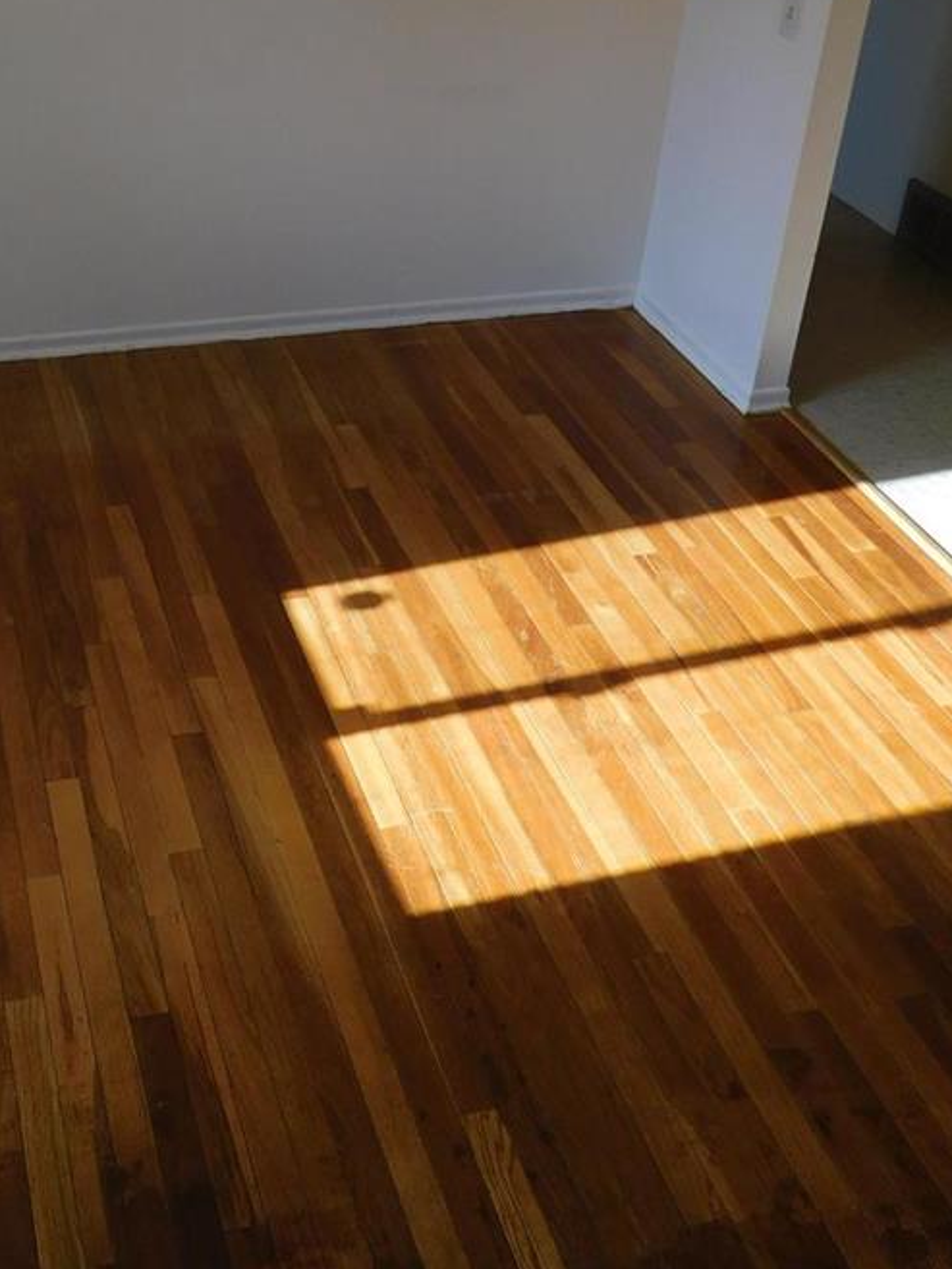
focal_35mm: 42
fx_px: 1540
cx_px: 187
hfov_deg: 33.3
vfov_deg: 43.7
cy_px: 359
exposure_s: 1/125
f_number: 3
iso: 125
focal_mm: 4
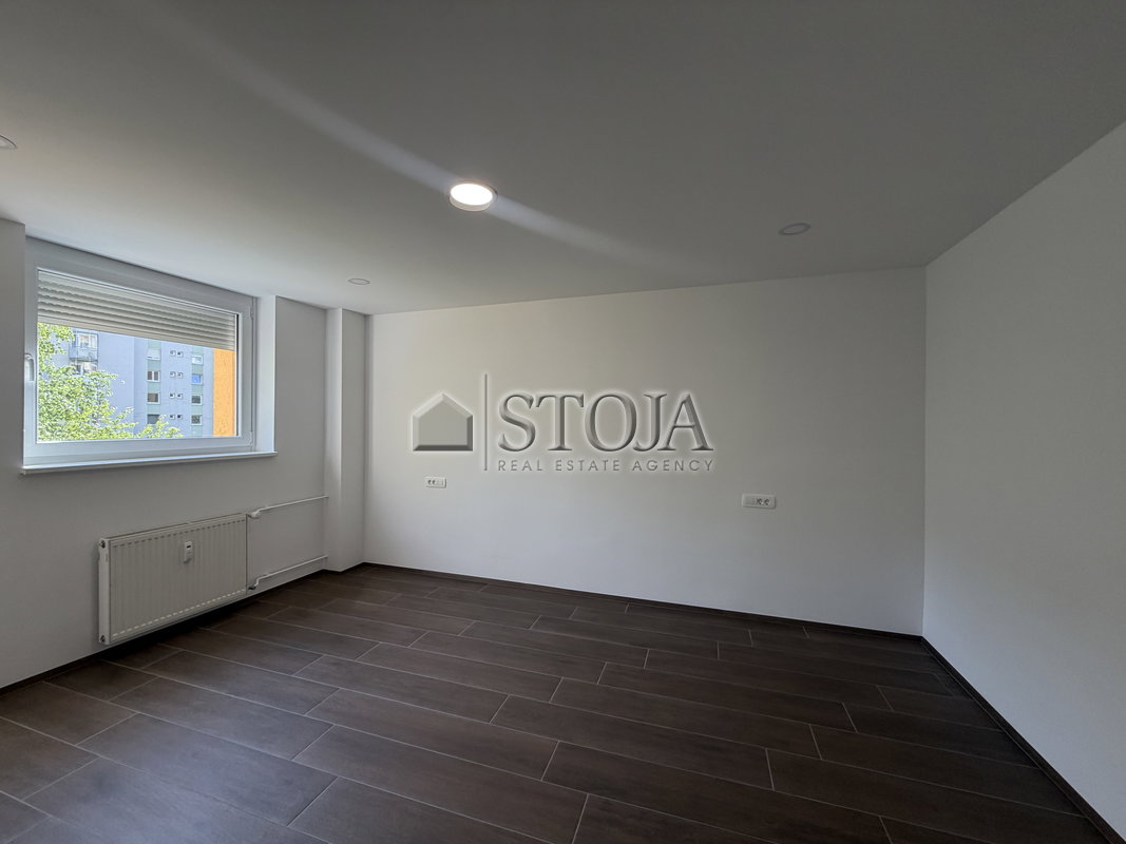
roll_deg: -0.2
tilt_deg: +0.3
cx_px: 563
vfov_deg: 85.7
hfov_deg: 102.1
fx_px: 455
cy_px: 422
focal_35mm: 14
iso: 125
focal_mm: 2.22
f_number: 2.2
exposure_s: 1/121
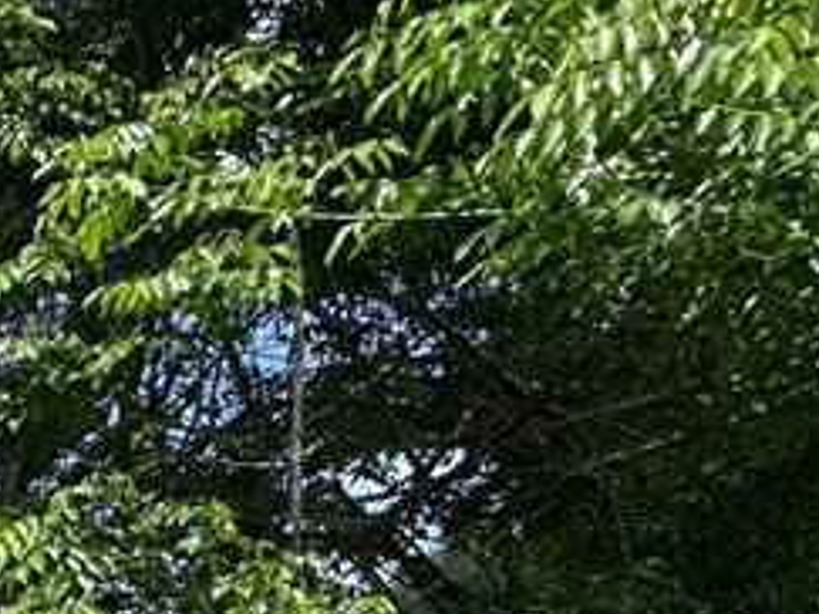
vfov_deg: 17.3
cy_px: 1258
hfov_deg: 23.5
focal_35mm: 59
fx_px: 1395
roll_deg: -0.9
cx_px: -512
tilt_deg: -15.3
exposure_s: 1/1126
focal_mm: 2.22
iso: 40
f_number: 2.2
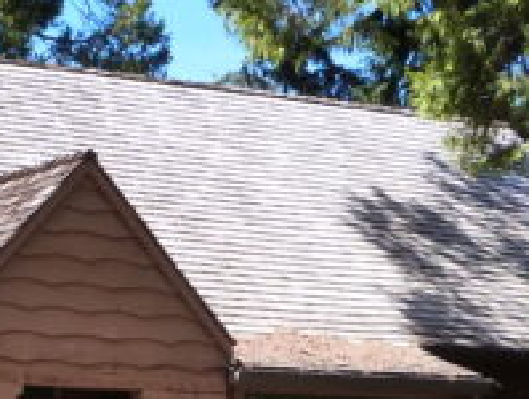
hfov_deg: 12.7
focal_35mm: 154
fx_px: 2358
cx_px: 53
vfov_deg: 9.6
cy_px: 447
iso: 250
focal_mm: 7
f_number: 4.5
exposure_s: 1/250
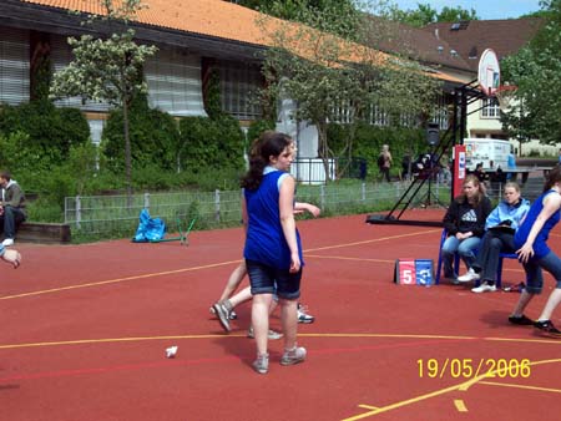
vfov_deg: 23.3
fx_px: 1022
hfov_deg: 30.7
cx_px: 280
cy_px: 210
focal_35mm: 63
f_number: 5.6
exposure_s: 1/700
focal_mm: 13.3
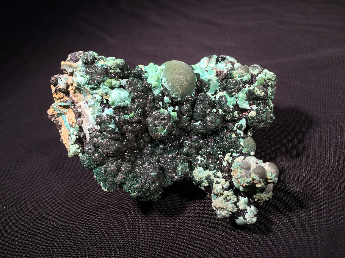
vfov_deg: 48.2
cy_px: 129
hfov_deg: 61.7
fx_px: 289
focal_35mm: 29
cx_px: 172
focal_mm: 4.15
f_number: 2.2
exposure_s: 1/60
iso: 50
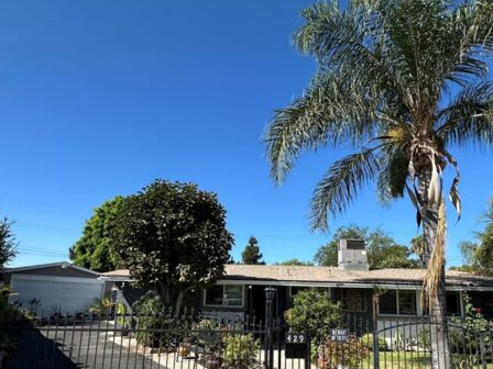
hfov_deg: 71.6
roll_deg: -2.1
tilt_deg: +9.9
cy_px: 237
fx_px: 342
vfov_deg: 55.9
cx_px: 255
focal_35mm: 24
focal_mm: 2.22
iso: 40
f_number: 2.2
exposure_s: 1/1435
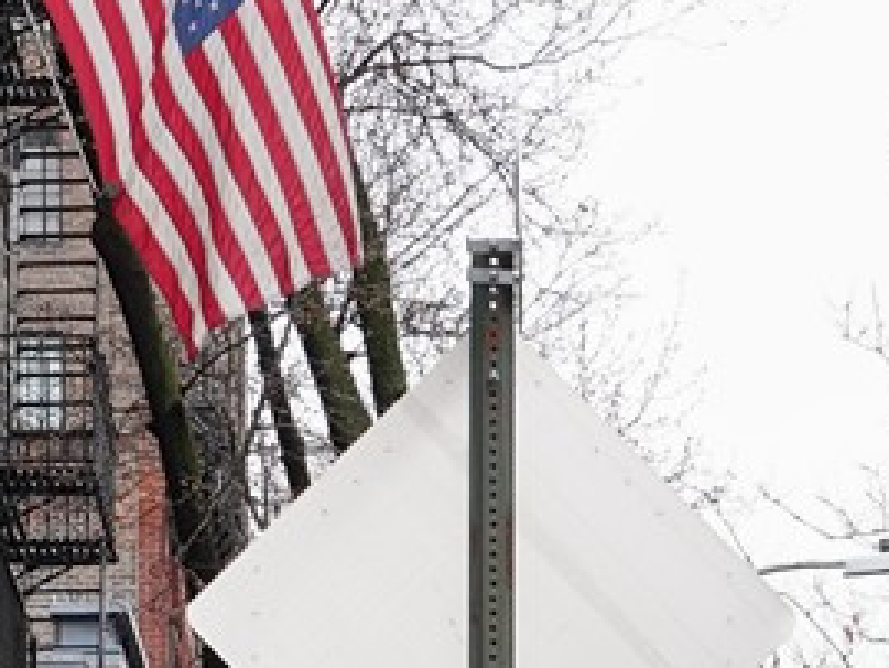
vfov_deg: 5.1
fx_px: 7348
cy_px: 1528
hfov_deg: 6.9
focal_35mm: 286
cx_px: 436
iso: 400
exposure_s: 1/100
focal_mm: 40
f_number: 8
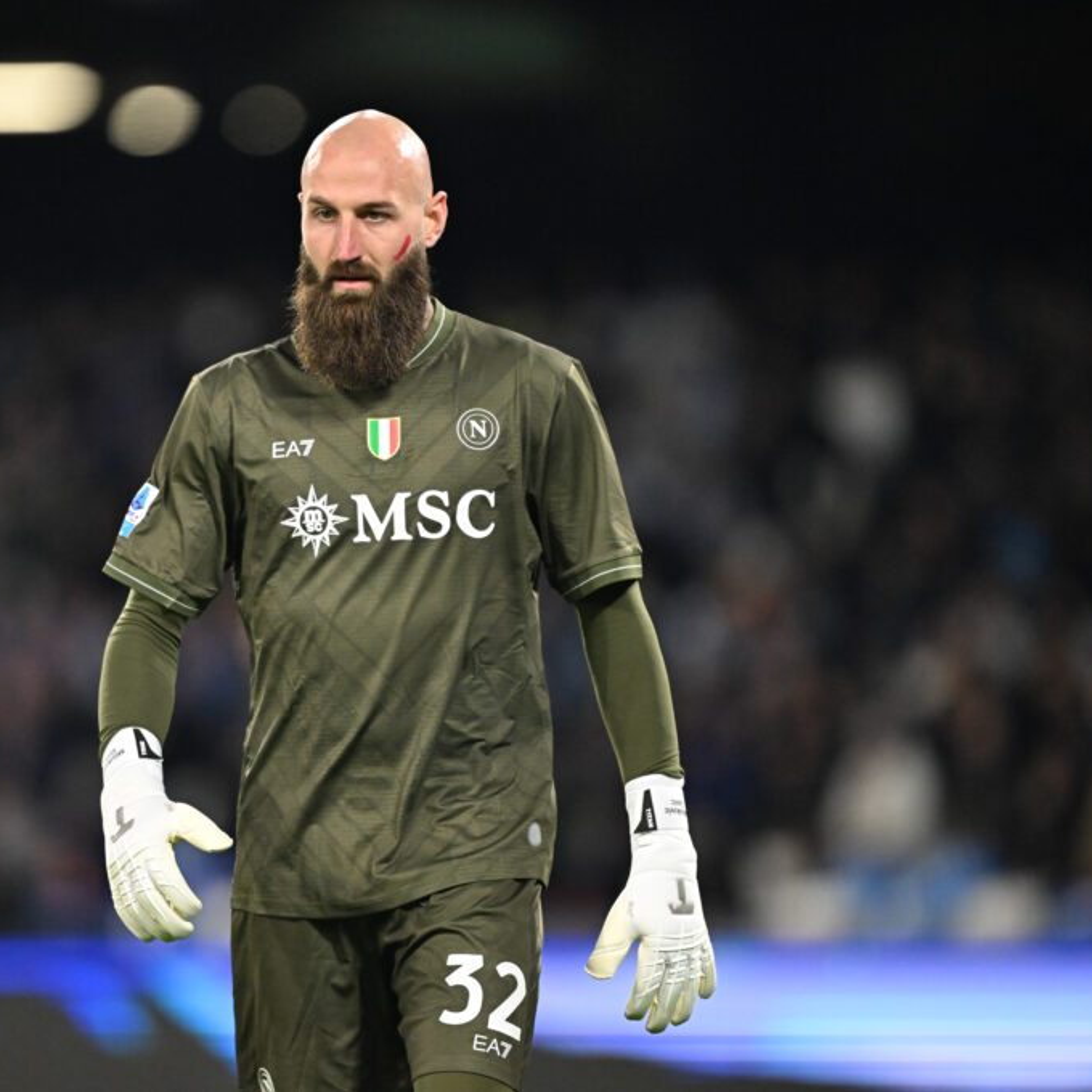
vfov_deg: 3.4
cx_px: 344
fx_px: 18273
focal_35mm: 512
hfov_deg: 3.4
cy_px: 545
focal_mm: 400
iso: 4000
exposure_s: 1/2000
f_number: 2.8
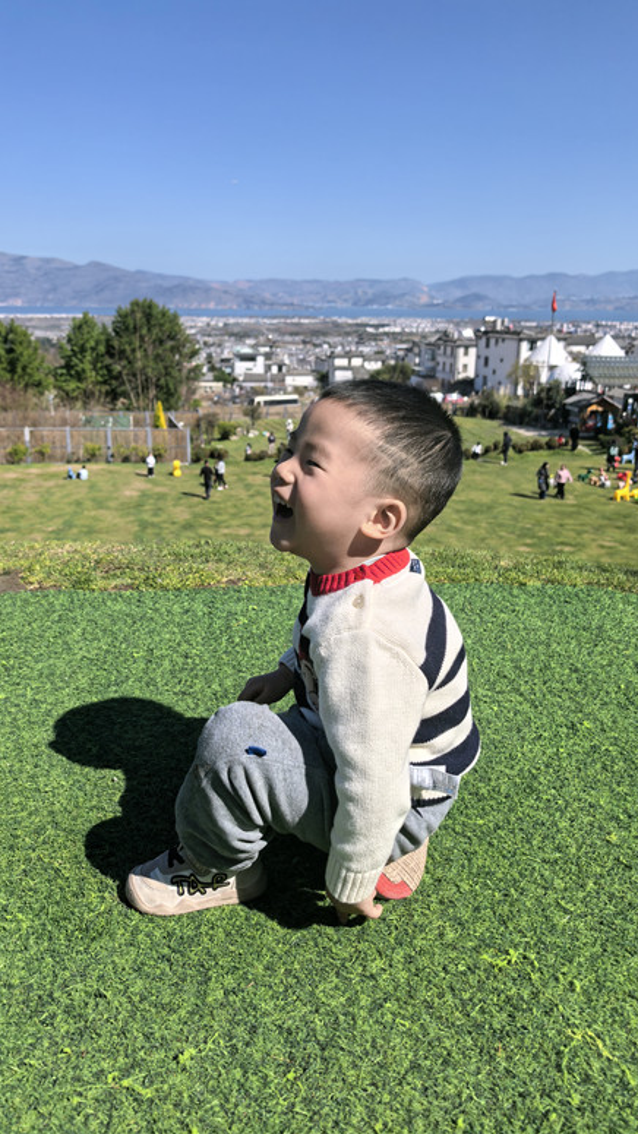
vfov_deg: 69.8
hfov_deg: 42.9
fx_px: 812
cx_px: 299
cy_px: 550
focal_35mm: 27
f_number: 2
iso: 50
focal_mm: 6.98
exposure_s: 1/4587
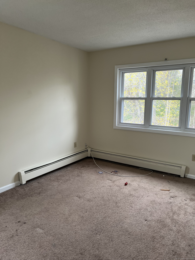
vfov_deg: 67.3
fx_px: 195
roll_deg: -1.0
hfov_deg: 53.1
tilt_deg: -8.2
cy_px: 130
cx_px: 98
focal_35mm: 26
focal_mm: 5.7
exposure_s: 1/121
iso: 64
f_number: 1.5
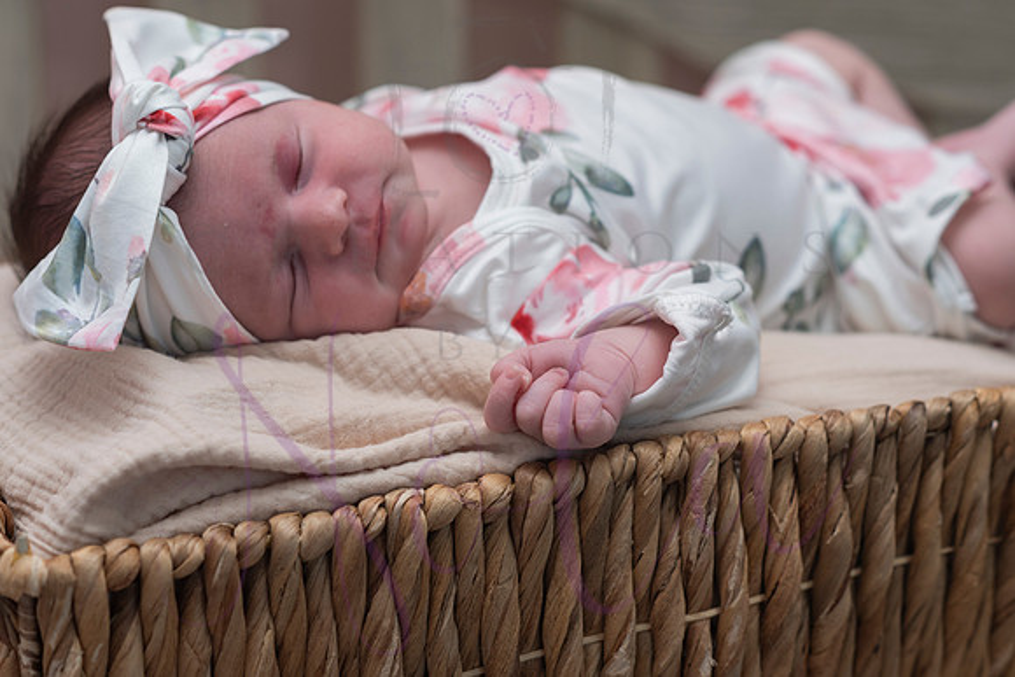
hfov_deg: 23.1
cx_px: 507
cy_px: 338
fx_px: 2488
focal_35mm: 88
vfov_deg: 15.5
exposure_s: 1/320
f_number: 4
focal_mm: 85
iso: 400
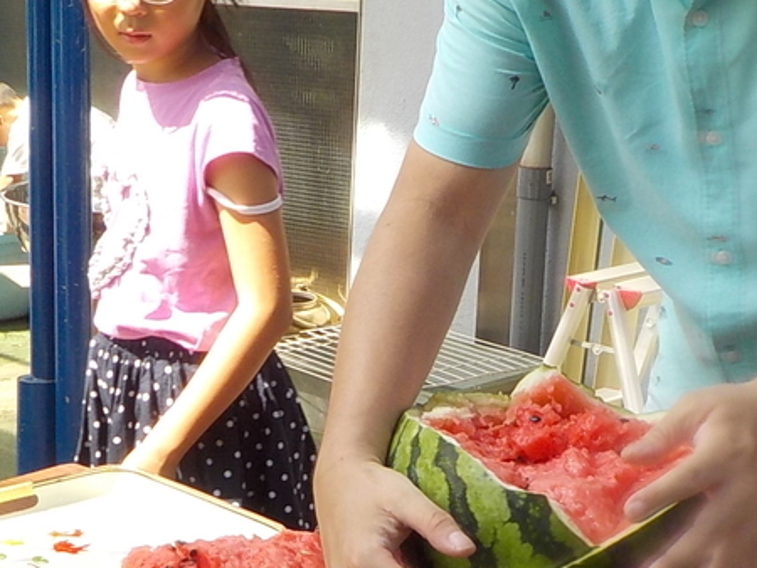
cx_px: 306
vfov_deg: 18.4
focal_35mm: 80
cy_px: 326
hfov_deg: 24.4
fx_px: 1750
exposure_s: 1/250
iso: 125
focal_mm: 4.1
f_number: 3.3
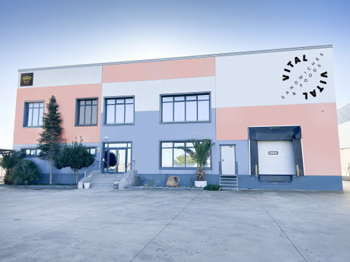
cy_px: 131
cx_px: 175
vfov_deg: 53.1
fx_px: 263
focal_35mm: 26
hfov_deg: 67.3
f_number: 1.5
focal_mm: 5.7
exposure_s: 1/1724
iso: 50
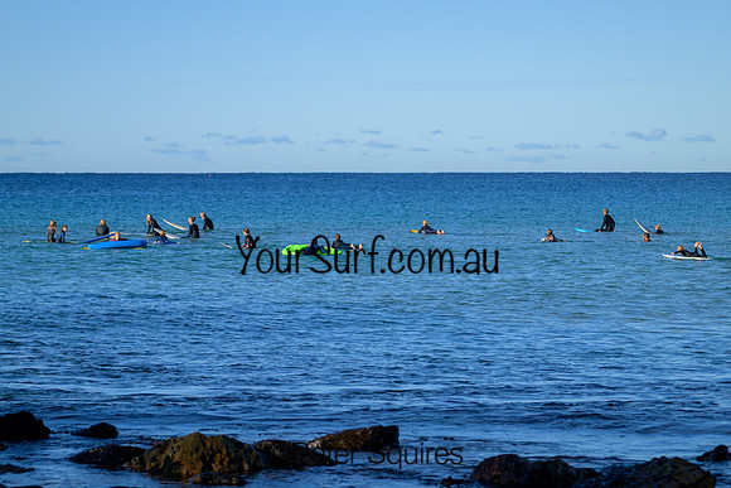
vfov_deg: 9.4
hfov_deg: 14.1
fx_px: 2960
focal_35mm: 146
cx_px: 362
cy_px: 251
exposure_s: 1/1600
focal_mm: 140
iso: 250
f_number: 6.3
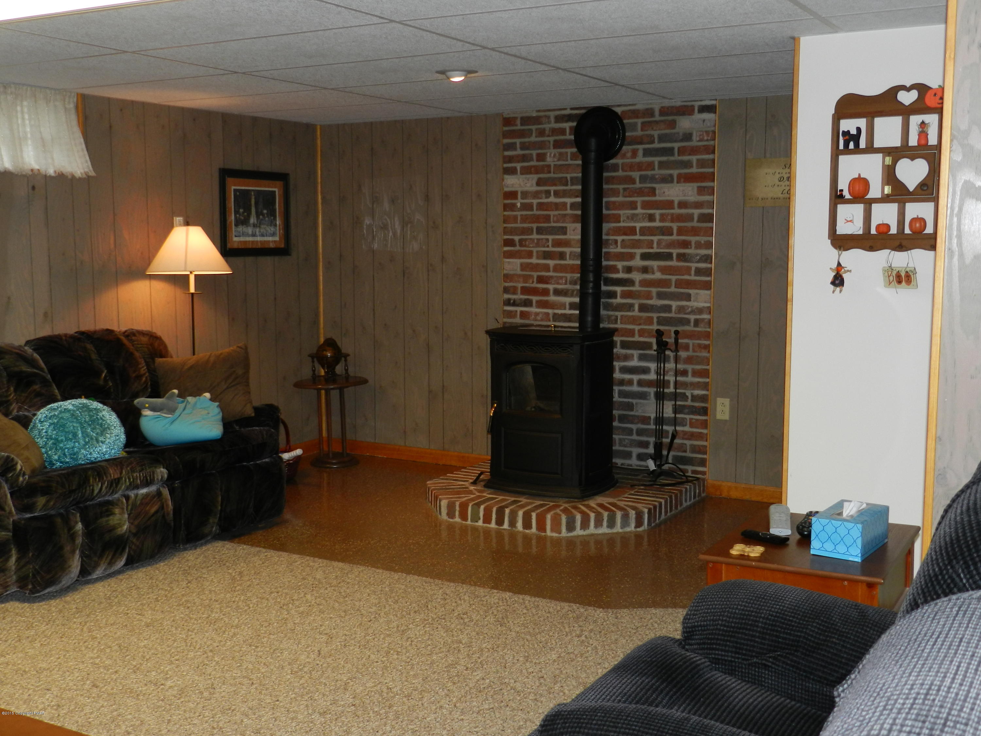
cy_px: 368
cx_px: 490
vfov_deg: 37.7
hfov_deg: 49.0
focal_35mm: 38
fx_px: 1077
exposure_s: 1/30
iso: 200
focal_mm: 6.7
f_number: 4
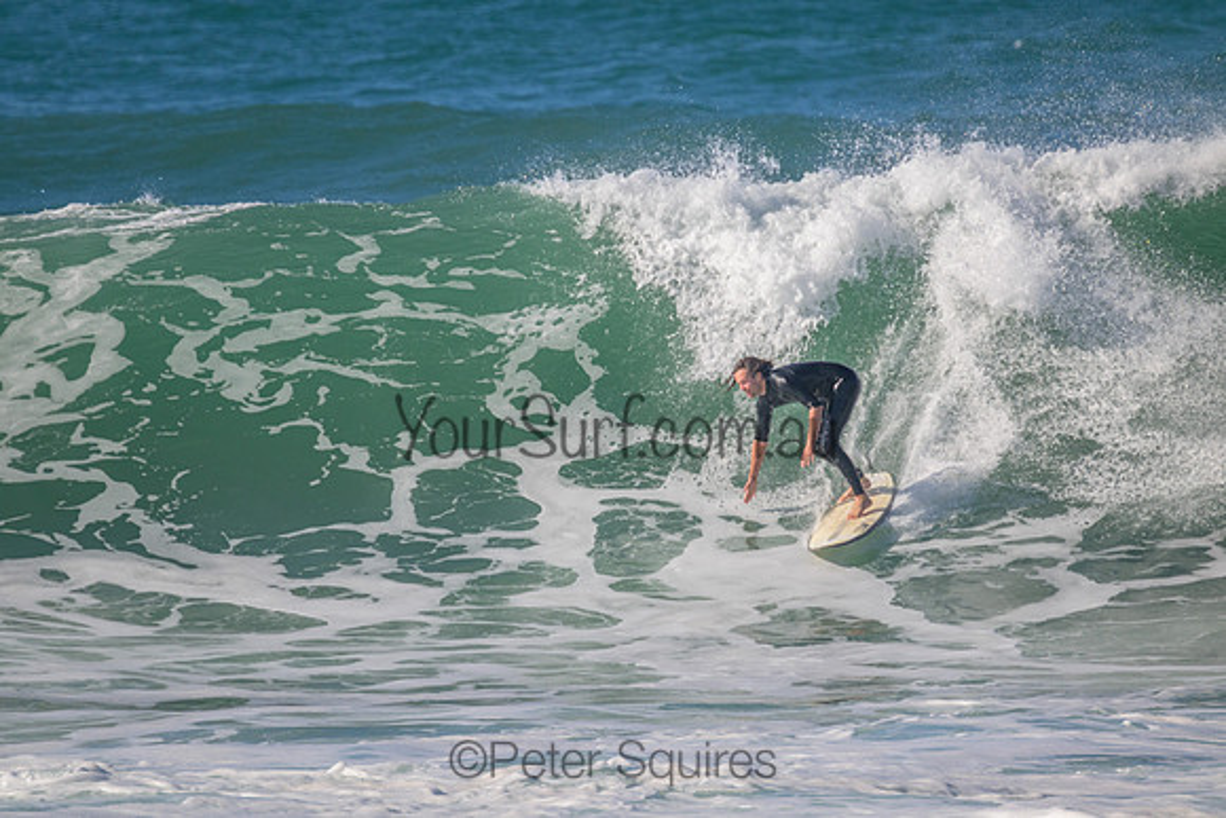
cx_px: 613
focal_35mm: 800
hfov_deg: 2.6
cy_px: 409
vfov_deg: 1.7
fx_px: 27250
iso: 1000
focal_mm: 800
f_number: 11
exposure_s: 1/2000
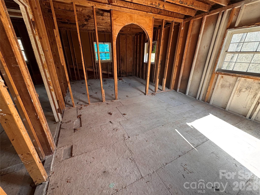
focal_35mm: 14
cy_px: 98
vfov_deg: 85.7
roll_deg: +0.0
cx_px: 130
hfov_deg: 102.1
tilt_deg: -23.0
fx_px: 105
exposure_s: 1/99
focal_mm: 2.22
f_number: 2.2
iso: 100
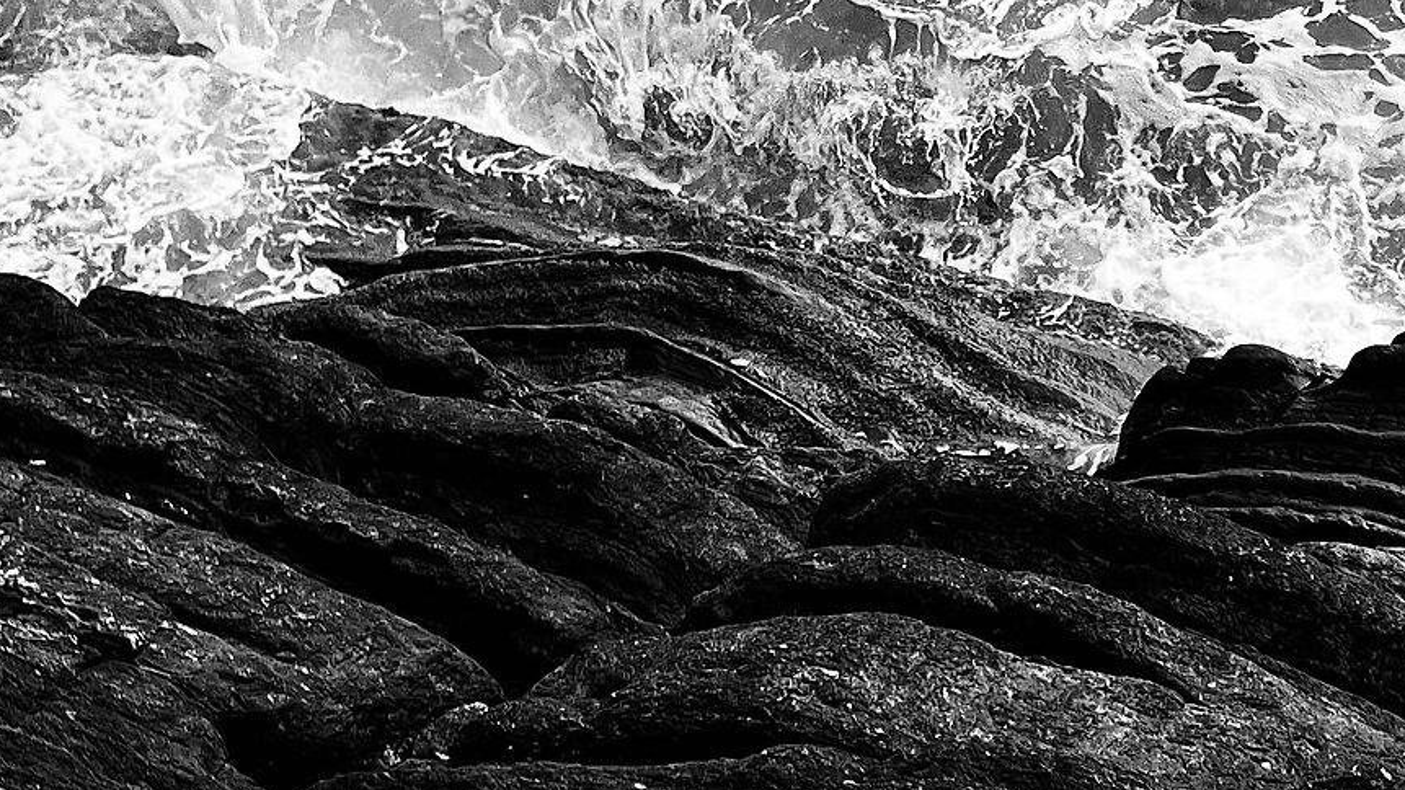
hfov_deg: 26.1
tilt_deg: -55.6
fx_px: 2943
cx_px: 1219
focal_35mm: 79
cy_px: 1001
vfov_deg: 14.7
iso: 50
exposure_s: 1/906
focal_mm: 5.1
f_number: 1.6
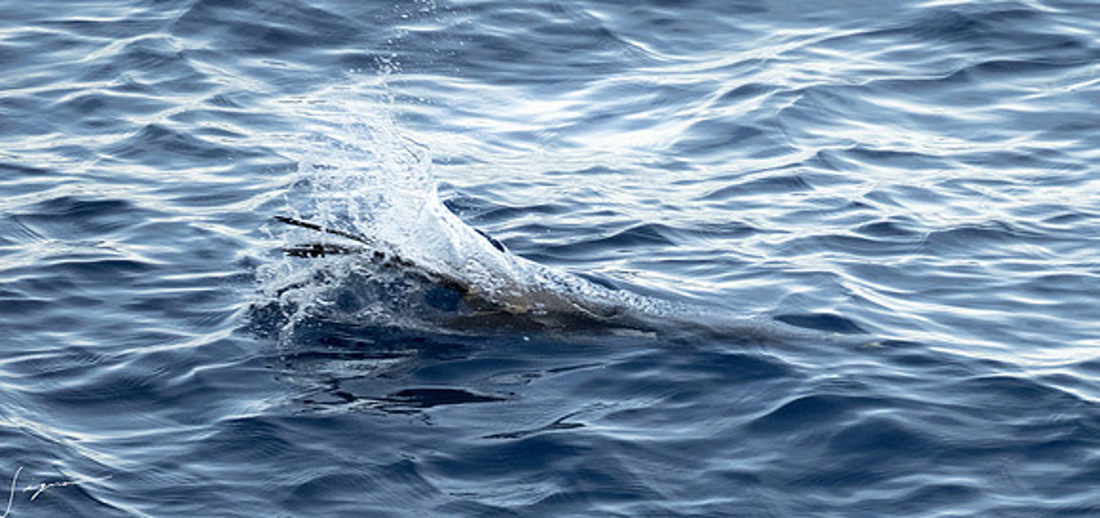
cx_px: 751
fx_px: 25906
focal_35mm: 922
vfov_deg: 1.1
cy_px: 404
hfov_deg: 2.4
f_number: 5.6
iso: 1600
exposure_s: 1/2000
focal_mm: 400
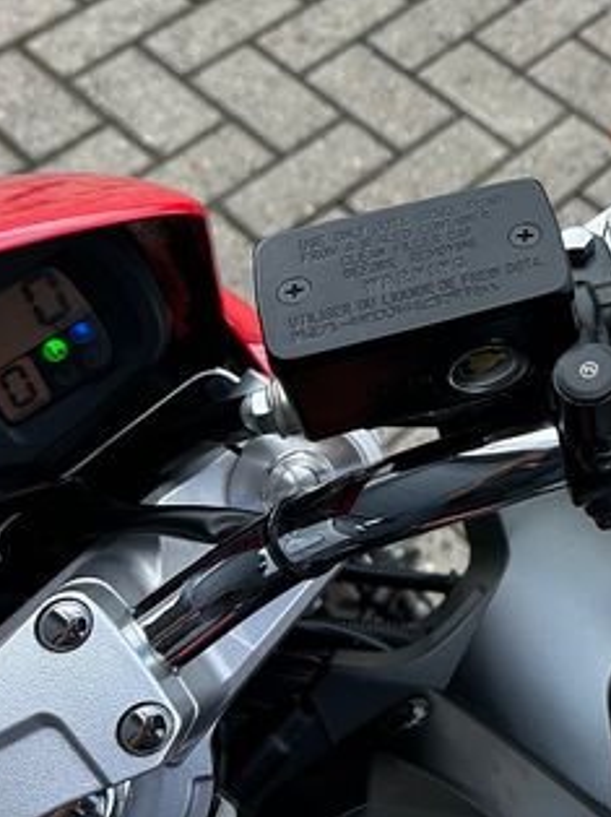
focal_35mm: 53
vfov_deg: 35.3
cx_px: 803
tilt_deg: -51.5
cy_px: 198
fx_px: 1249
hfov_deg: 24.0
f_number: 1.5
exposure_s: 1/1209
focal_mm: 5.7
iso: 50
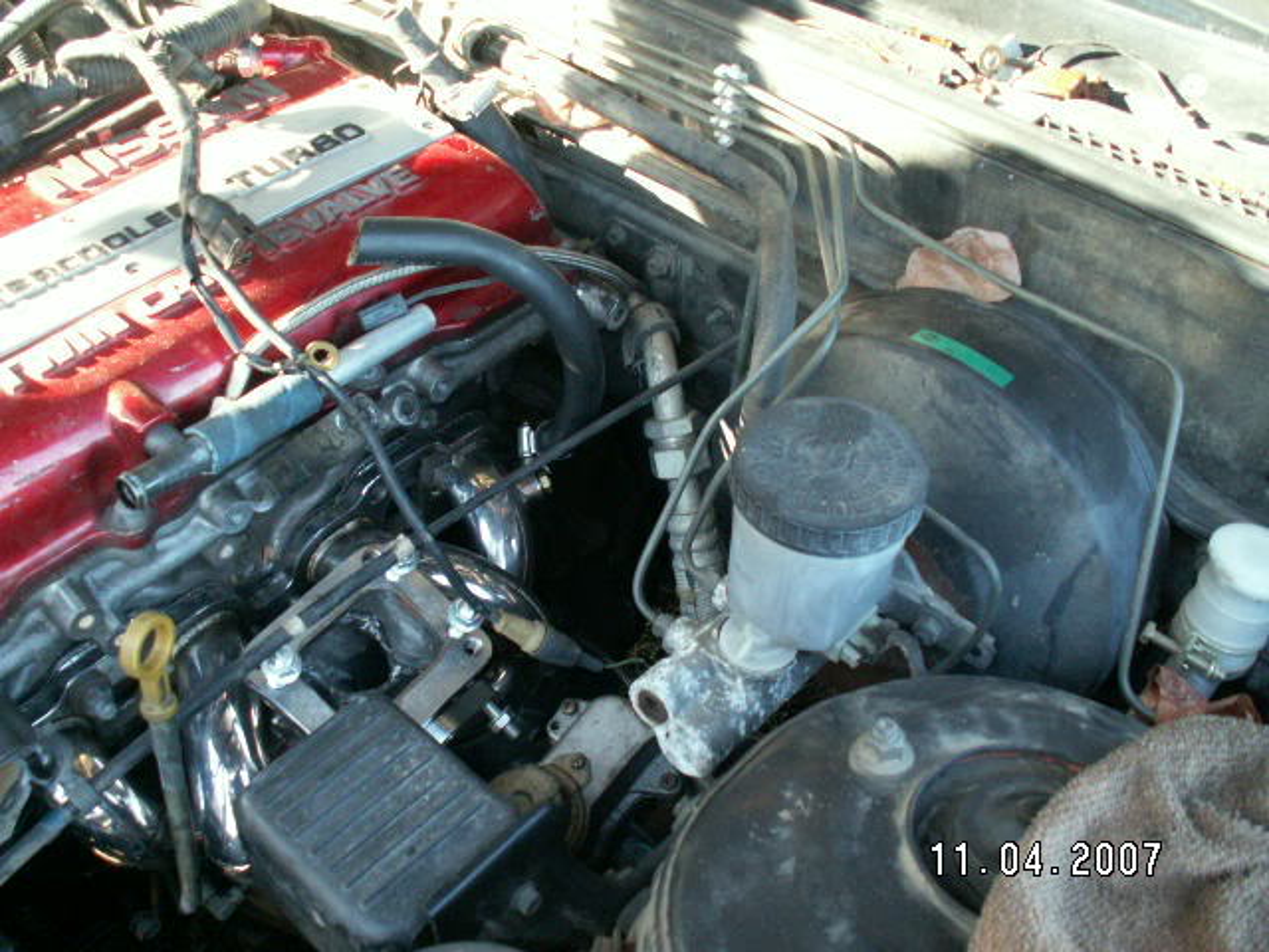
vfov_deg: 40.7
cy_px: 476
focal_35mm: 35
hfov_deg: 52.6
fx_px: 1283
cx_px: 634
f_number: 2.8
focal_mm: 5.86
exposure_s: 1/40
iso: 125
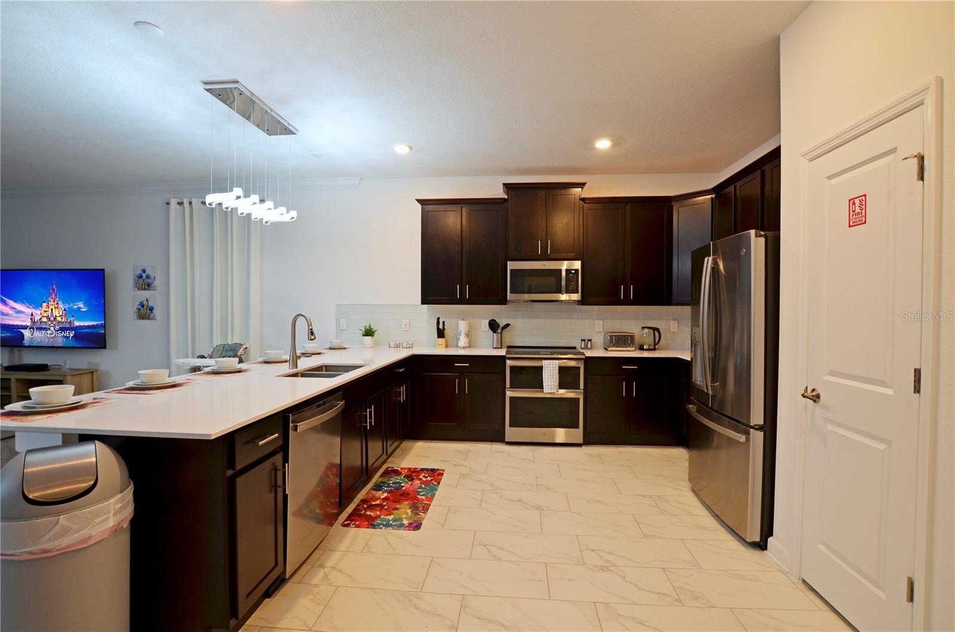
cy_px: 316
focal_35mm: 15
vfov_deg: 77.0
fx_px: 397
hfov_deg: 100.5
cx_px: 478
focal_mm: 10
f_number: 4
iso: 140
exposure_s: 1/25
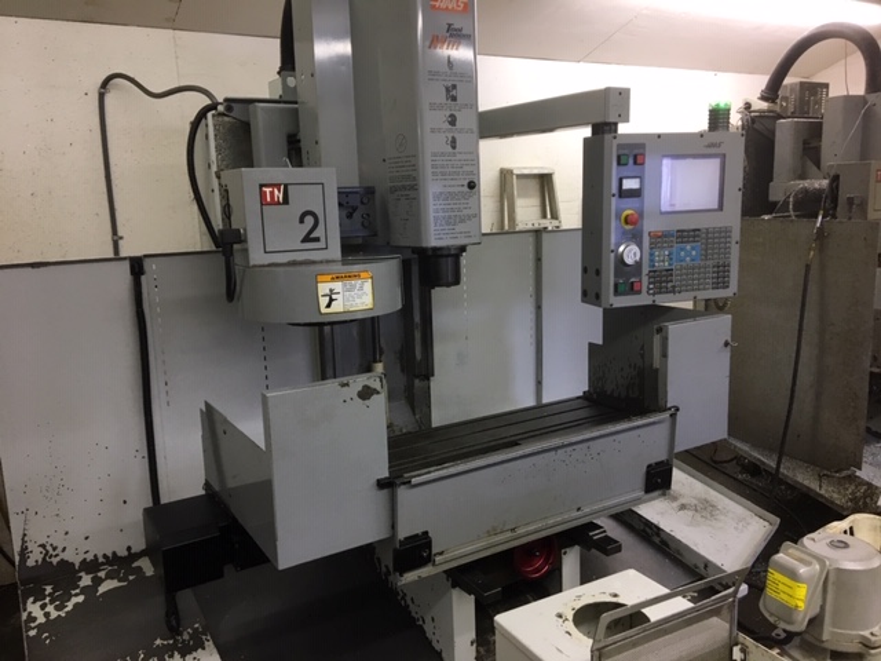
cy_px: 330
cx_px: 440
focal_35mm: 29
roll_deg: +2.4
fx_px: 738
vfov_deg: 48.2
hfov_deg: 61.7
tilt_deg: -9.6
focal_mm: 4.15
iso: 40
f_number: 2.2
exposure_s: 1/30
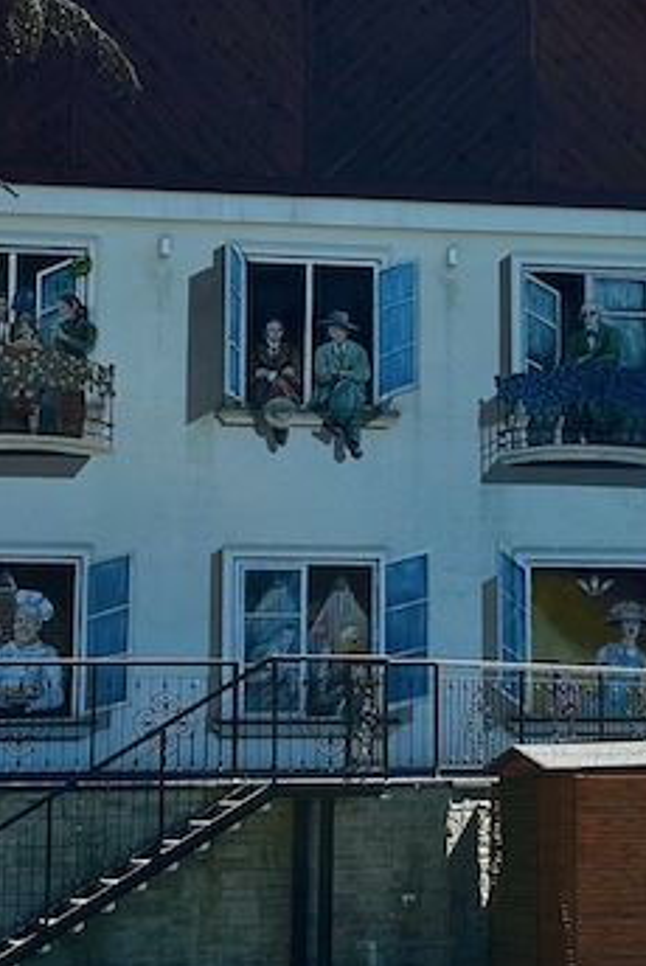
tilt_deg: +9.6
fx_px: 3116
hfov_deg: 11.8
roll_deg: +0.2
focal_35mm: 116
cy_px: 183
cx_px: 492
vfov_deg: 17.5
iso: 64
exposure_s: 1/2532
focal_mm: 6.86
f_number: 1.78
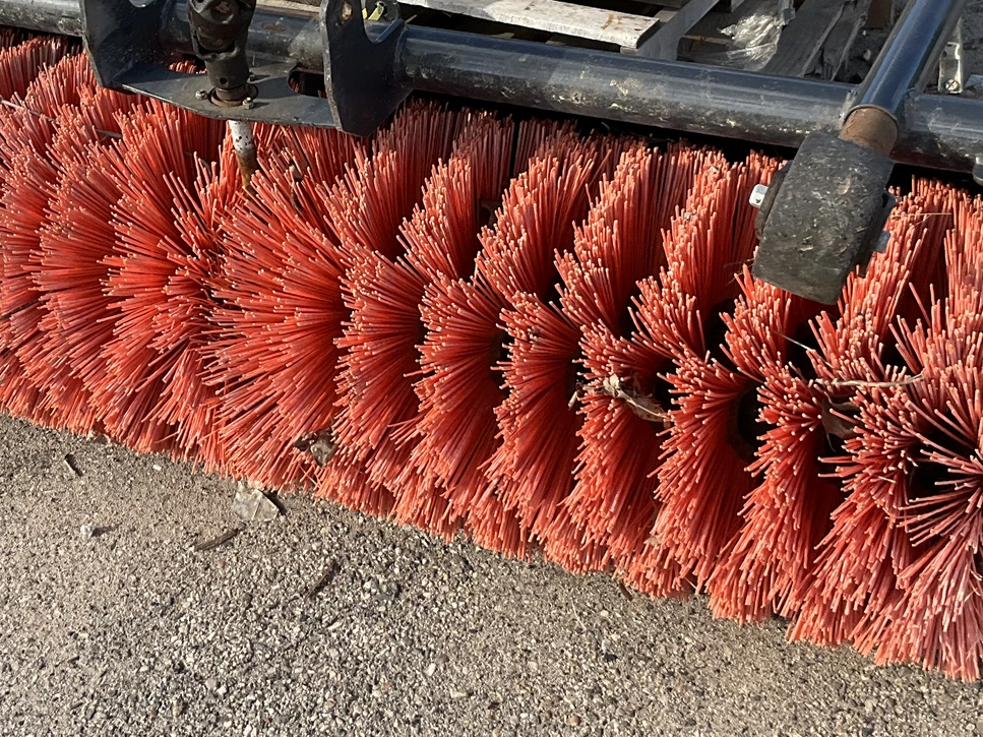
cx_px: 332
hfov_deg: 31.9
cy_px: 231
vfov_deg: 24.3
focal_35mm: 60
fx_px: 1704
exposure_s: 1/457
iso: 25
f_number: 1.8
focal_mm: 3
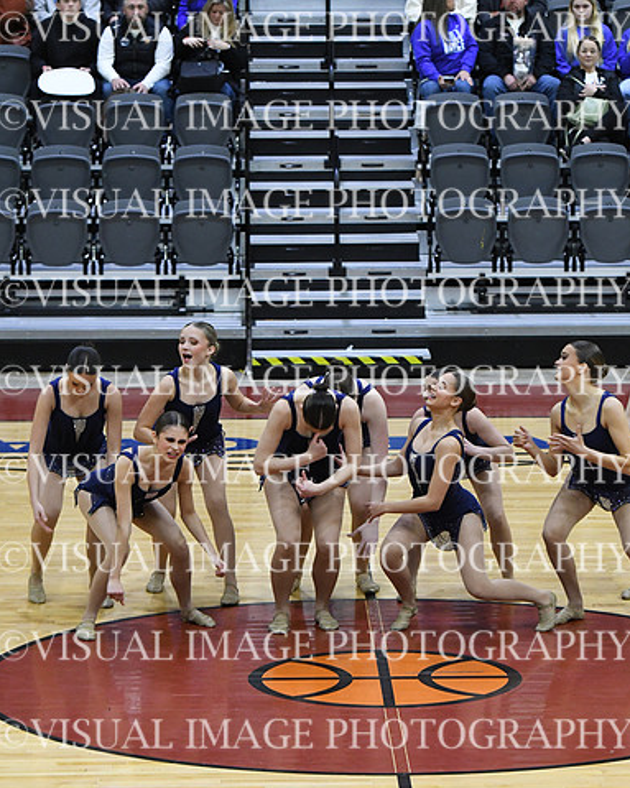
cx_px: 315
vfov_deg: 11.1
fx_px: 4057
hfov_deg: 8.9
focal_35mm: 174
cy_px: 424
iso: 4000
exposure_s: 1/400
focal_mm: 102
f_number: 3.5
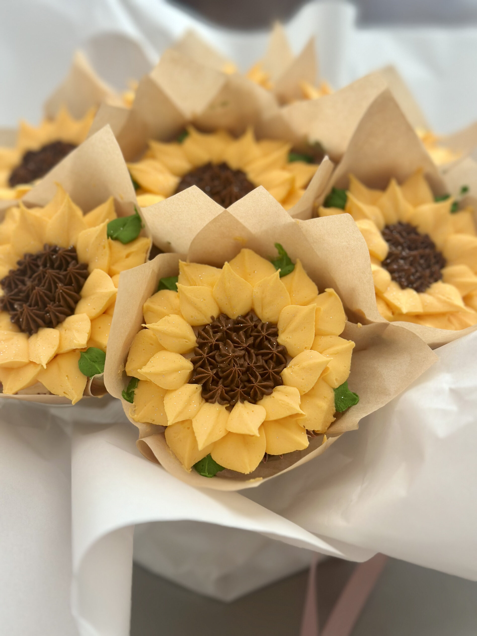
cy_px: 318
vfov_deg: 39.7
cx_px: 238
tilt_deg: -45.0
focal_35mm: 48
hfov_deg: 30.3
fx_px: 882
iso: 100
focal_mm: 6.86
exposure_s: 1/172
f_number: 1.78
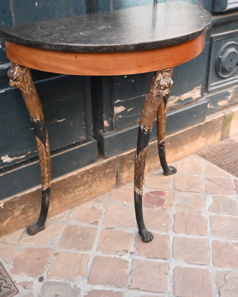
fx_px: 381
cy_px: 134
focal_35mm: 43
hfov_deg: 34.7
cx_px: 119
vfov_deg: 42.6
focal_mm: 25.5
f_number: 6.3
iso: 25600
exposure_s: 1/4000
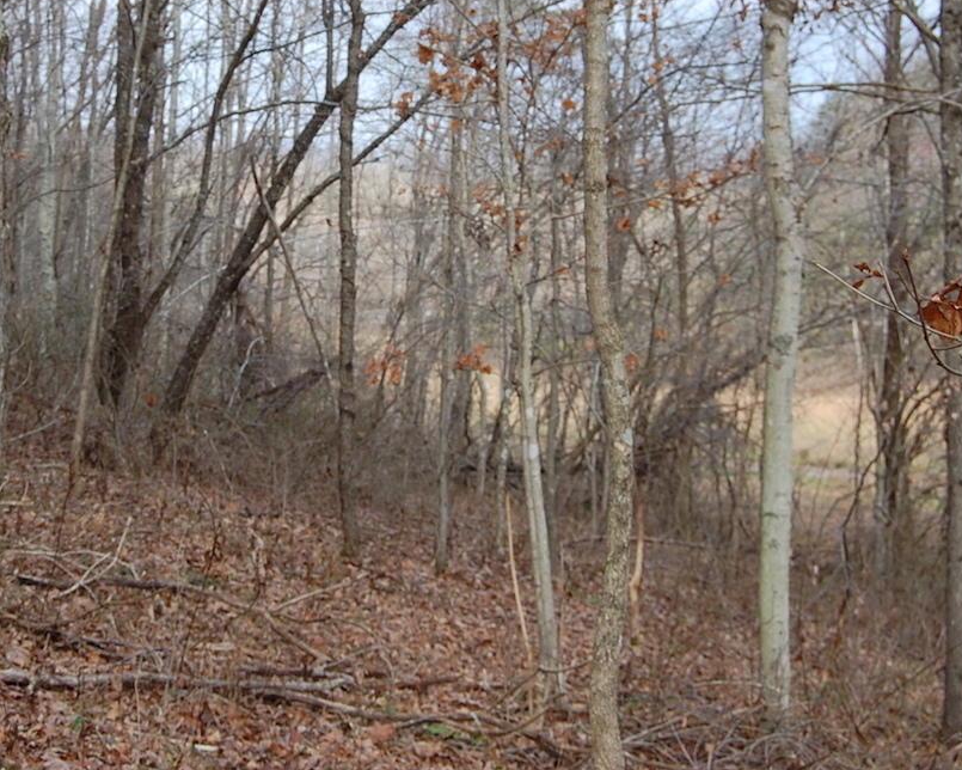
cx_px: 302
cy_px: 180
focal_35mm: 89
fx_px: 2534
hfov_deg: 21.4
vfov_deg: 17.2
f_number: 7.1
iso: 200
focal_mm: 34
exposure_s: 1/160
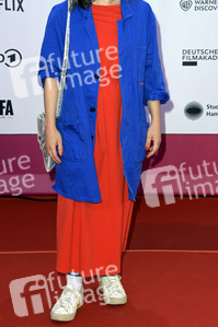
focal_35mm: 75
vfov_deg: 26.9
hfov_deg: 18.2
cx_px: 97
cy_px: 127
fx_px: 682
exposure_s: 1/250
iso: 400
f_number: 5.6
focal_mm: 56
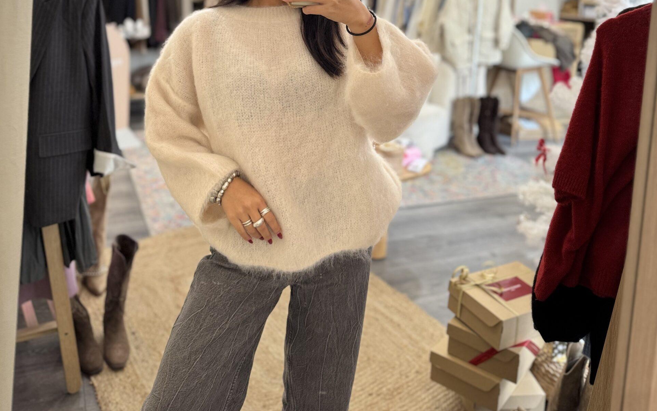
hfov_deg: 56.7
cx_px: 328
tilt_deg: -9.3
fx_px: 609
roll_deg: -3.5
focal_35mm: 34
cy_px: 21
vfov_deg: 34.6
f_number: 1.78
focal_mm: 6.76
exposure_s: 1/50
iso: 125
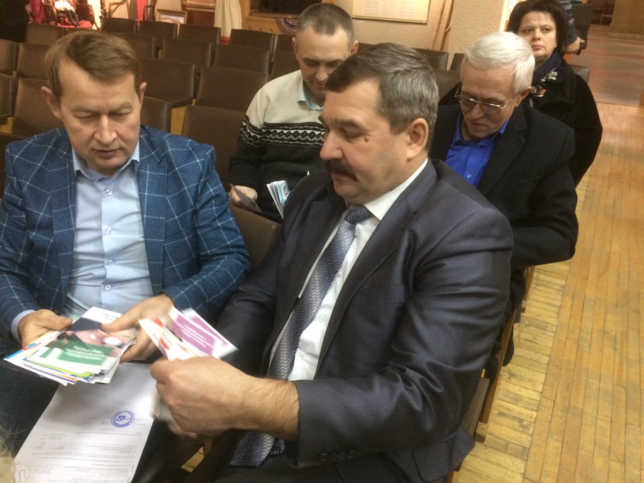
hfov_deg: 61.7
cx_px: 322
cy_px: 242
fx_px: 540
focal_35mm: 29
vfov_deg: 48.2
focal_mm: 4.15
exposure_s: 1/20
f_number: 2.2
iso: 320
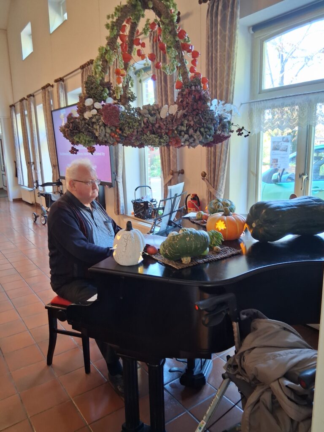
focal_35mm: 26
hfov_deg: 53.1
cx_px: 162
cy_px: 216
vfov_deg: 67.3
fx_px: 324
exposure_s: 1/40
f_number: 1.8
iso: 500
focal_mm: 3.98
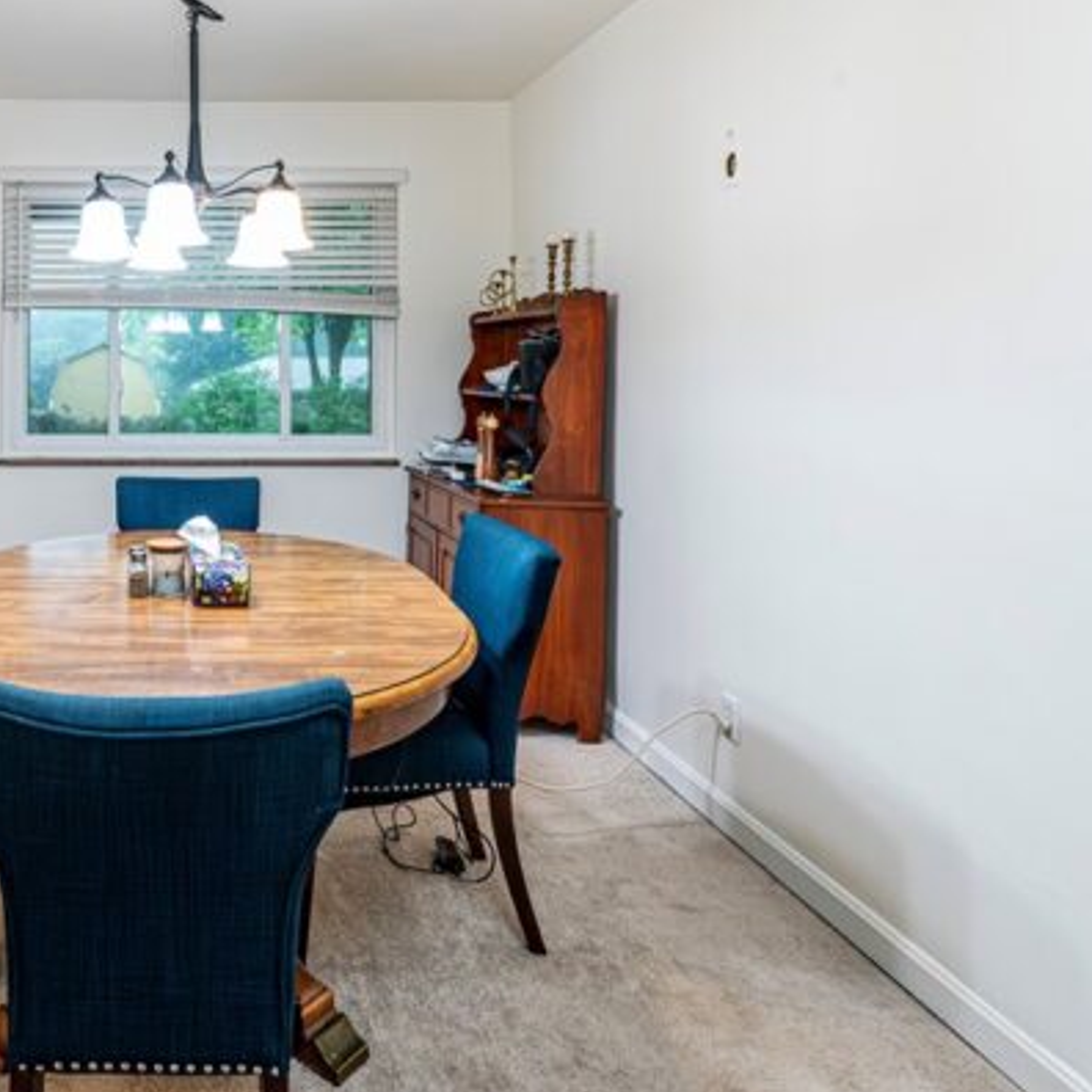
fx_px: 857
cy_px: 370
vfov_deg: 63.5
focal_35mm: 24
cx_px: 190
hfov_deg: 59.0
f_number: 9
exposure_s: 1/60
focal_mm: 14
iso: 4000
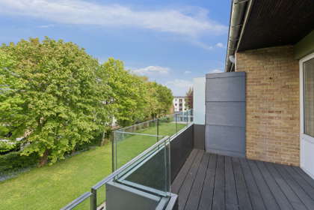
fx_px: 131
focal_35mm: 15
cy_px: 105
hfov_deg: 100.4
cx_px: 157
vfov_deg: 77.3
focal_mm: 10
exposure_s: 1/125
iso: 200
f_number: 8
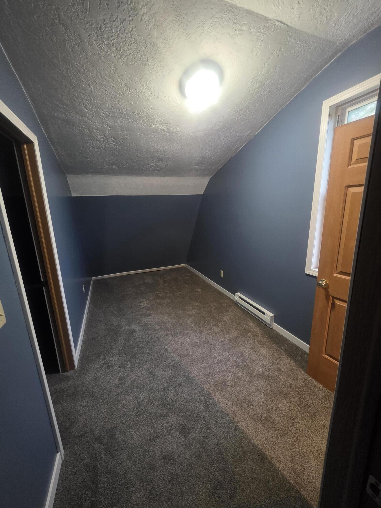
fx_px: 191
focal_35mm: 13
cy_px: 254
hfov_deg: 89.9
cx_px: 190
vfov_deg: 106.2
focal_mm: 2.2
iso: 1250
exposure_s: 1/60
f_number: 1.9
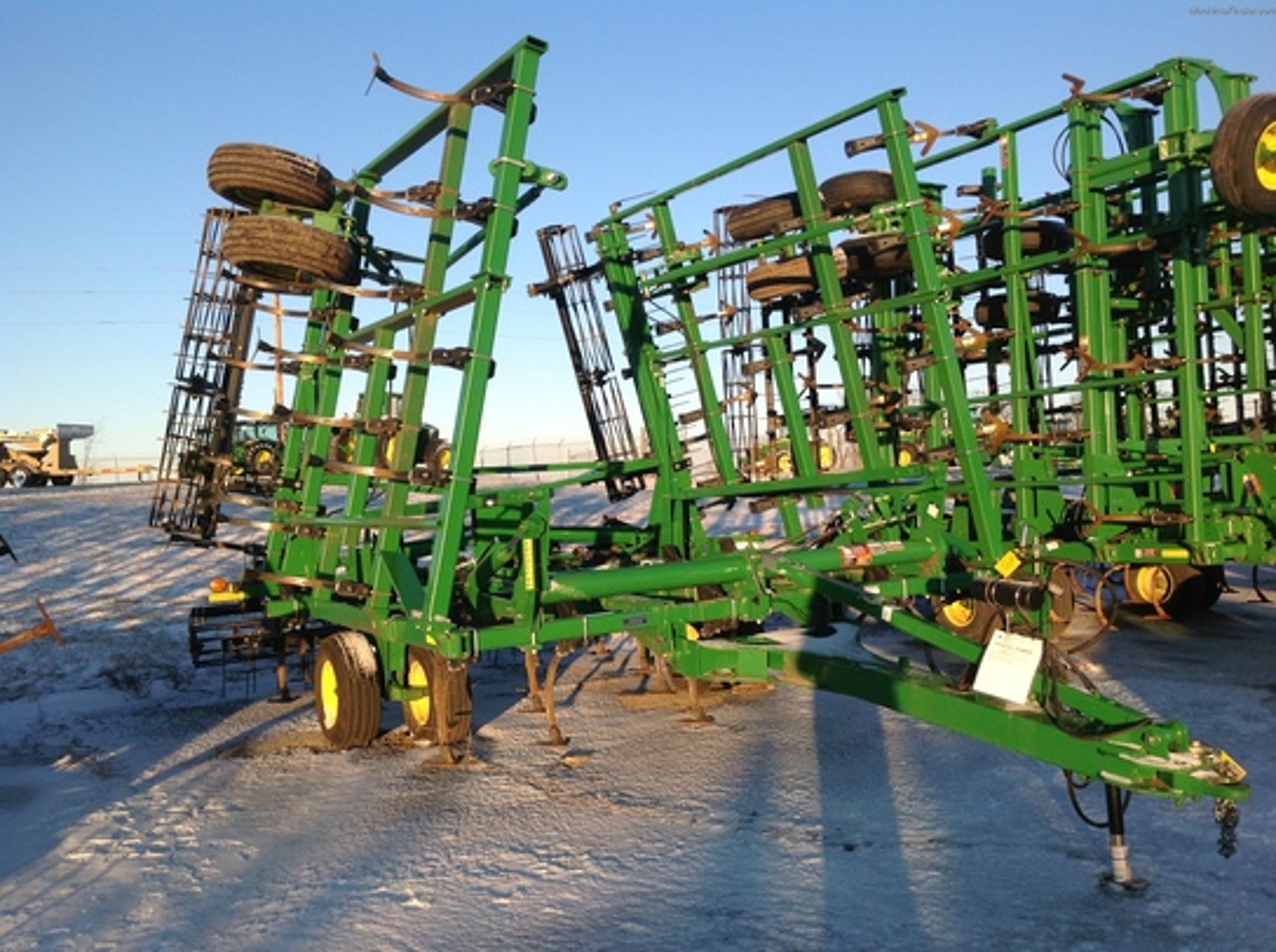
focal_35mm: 35
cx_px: 638
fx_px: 1288
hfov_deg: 52.7
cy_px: 476
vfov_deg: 40.6
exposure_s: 1/817
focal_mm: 4.28
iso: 50
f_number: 2.4
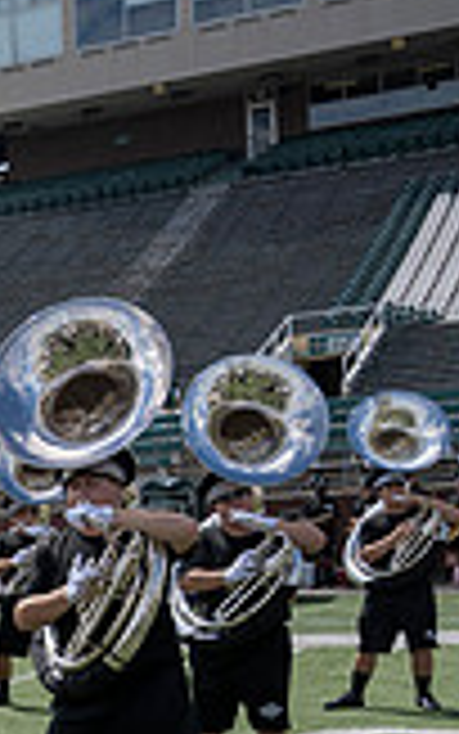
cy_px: 727
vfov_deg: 22.9
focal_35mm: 87
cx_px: -428
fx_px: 1740
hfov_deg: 13.2
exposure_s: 1/1600
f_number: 5
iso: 200
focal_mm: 24
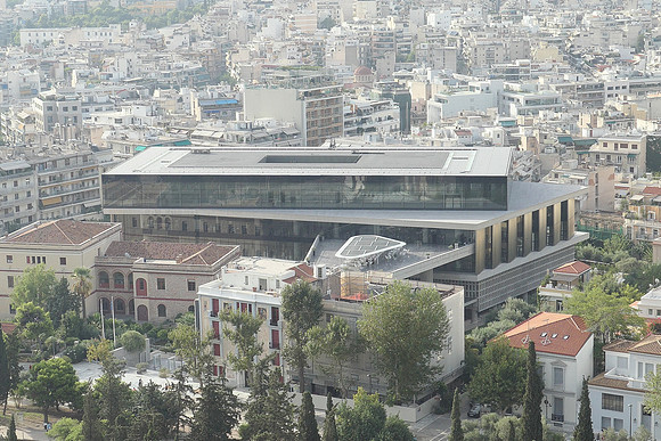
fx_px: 1488
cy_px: 220
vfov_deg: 16.9
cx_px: 330
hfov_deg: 25.1
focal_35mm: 81
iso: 400
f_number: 4.4
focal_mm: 19.8
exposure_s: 1/1000
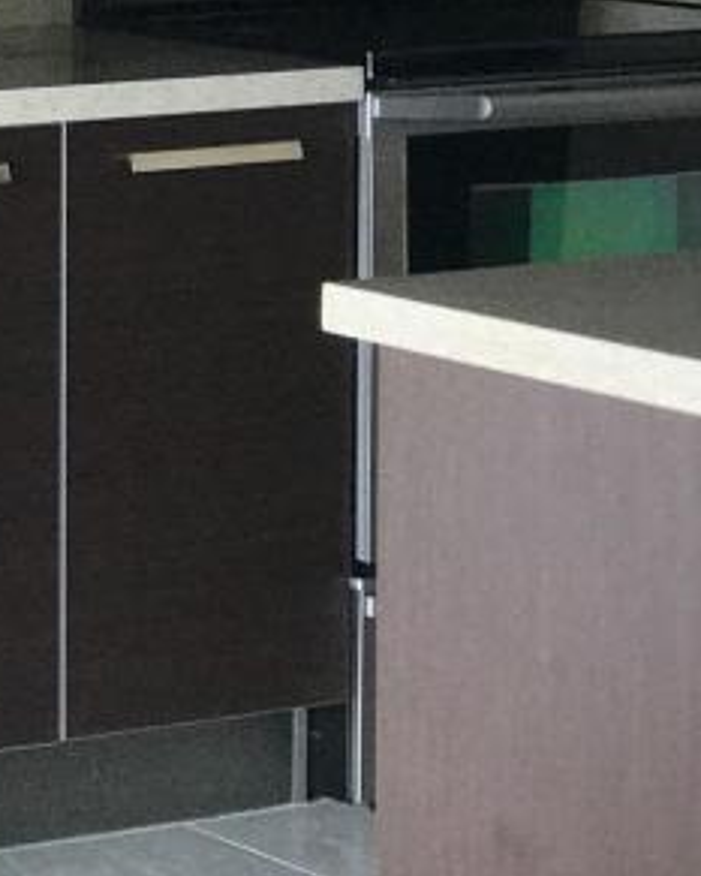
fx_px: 5080
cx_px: -141
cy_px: -12
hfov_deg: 7.8
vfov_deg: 9.8
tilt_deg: -4.4
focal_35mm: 196
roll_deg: -0.4
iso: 160
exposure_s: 1/60
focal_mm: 6.6
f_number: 2.8
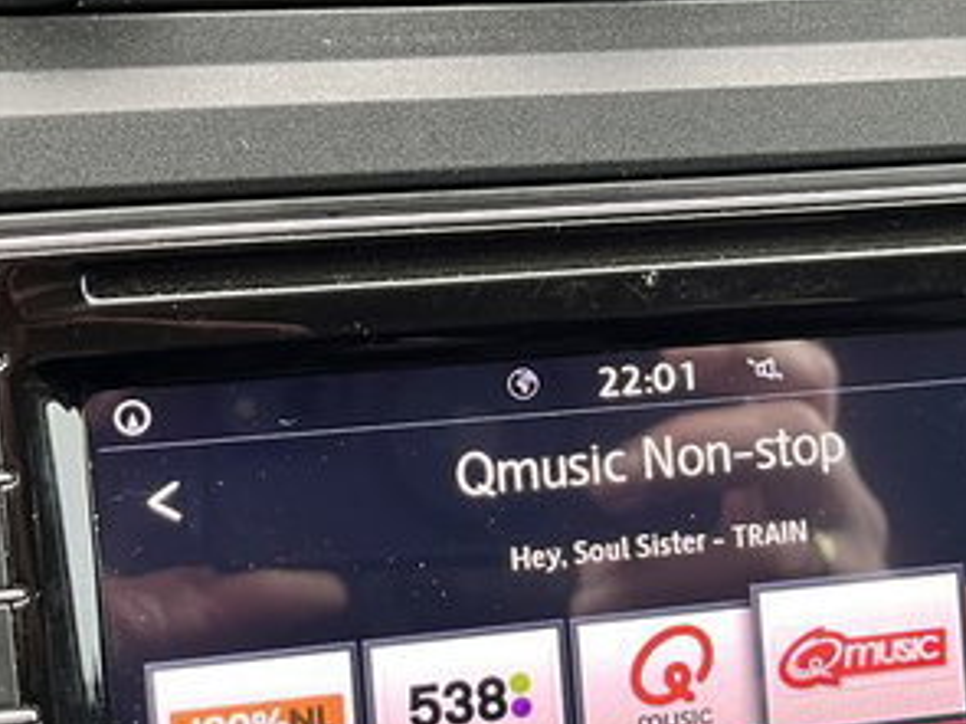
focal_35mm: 67
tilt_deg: -25.6
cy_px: 393
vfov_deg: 21.9
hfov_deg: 28.5
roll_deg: -2.5
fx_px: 1869
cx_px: 734
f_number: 1.6
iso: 160
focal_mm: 5.1
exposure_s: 1/50
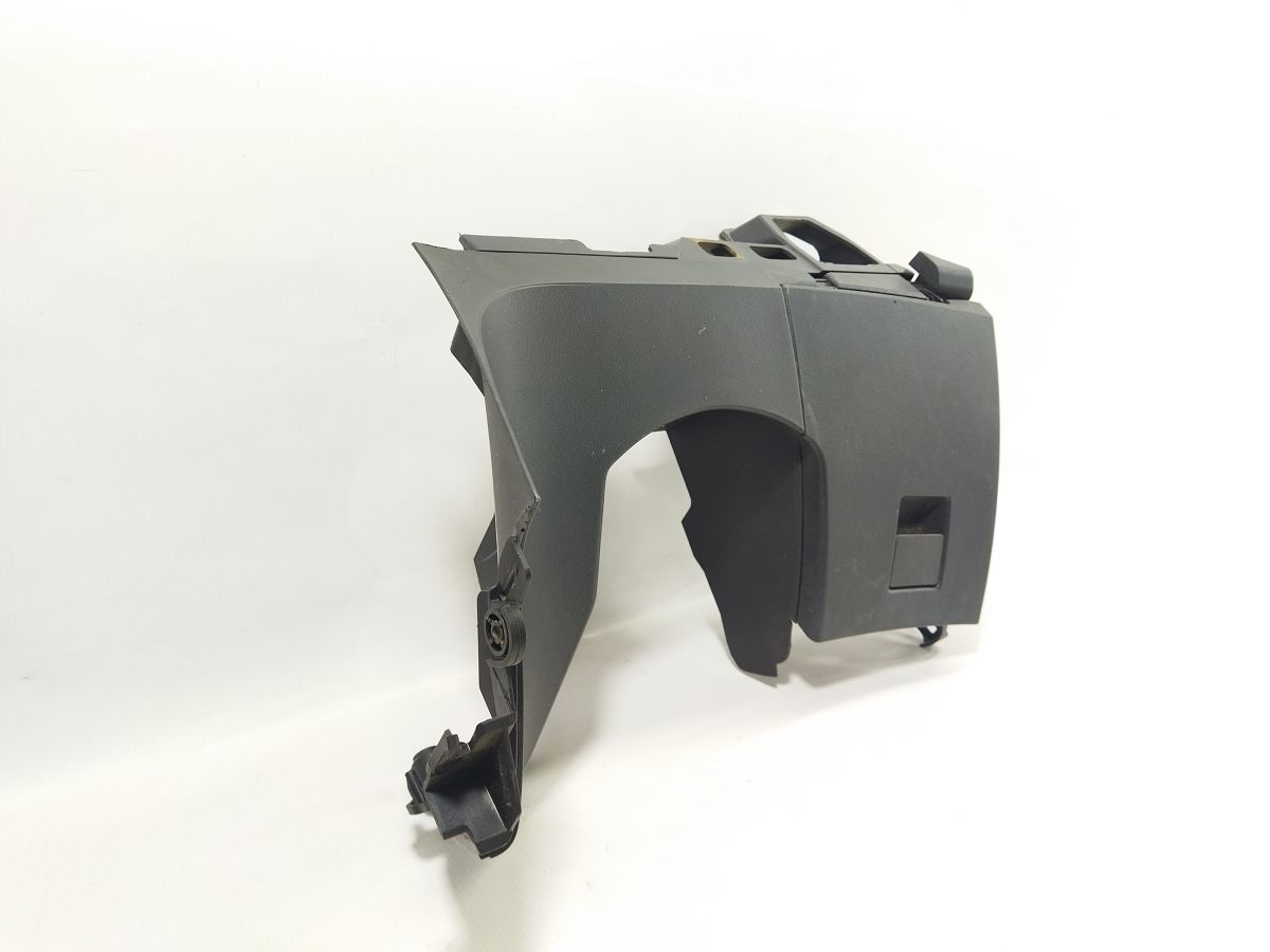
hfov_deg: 65.3
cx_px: 635
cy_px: 476
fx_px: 991
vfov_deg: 51.4
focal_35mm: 27
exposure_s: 1/50
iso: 100
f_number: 1.79
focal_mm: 4.71
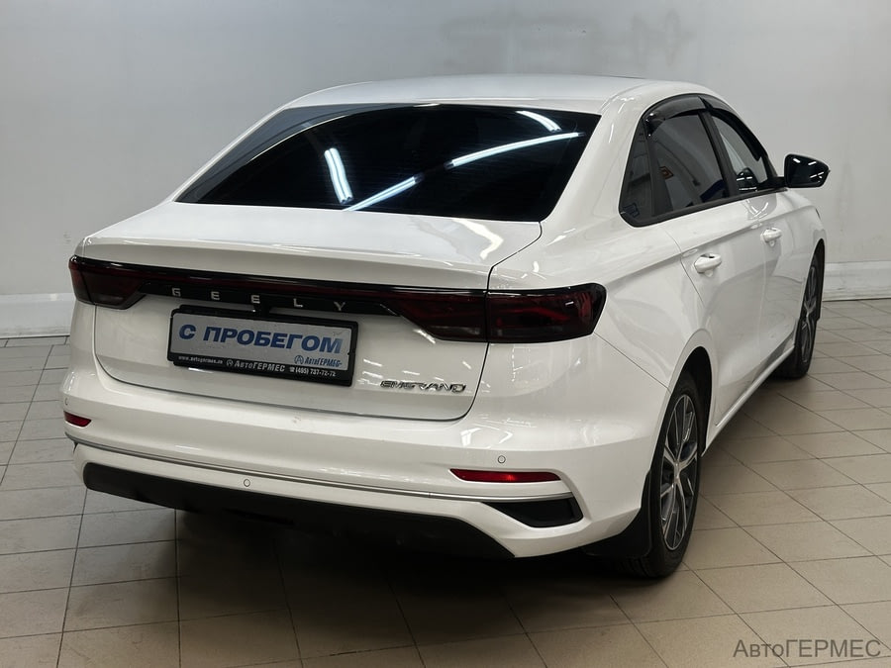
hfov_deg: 39.7
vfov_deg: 30.3
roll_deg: -0.6
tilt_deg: -12.2
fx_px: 1235
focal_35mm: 48
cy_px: 334
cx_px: 446
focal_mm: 6.86
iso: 80
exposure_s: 1/100
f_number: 1.78
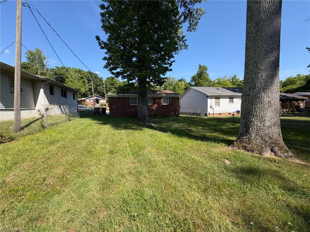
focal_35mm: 14
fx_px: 125
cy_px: 116
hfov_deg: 102.1
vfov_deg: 85.7
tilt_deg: -3.3
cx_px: 155
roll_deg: +1.8
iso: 40
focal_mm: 2.22
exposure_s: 1/770
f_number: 2.2
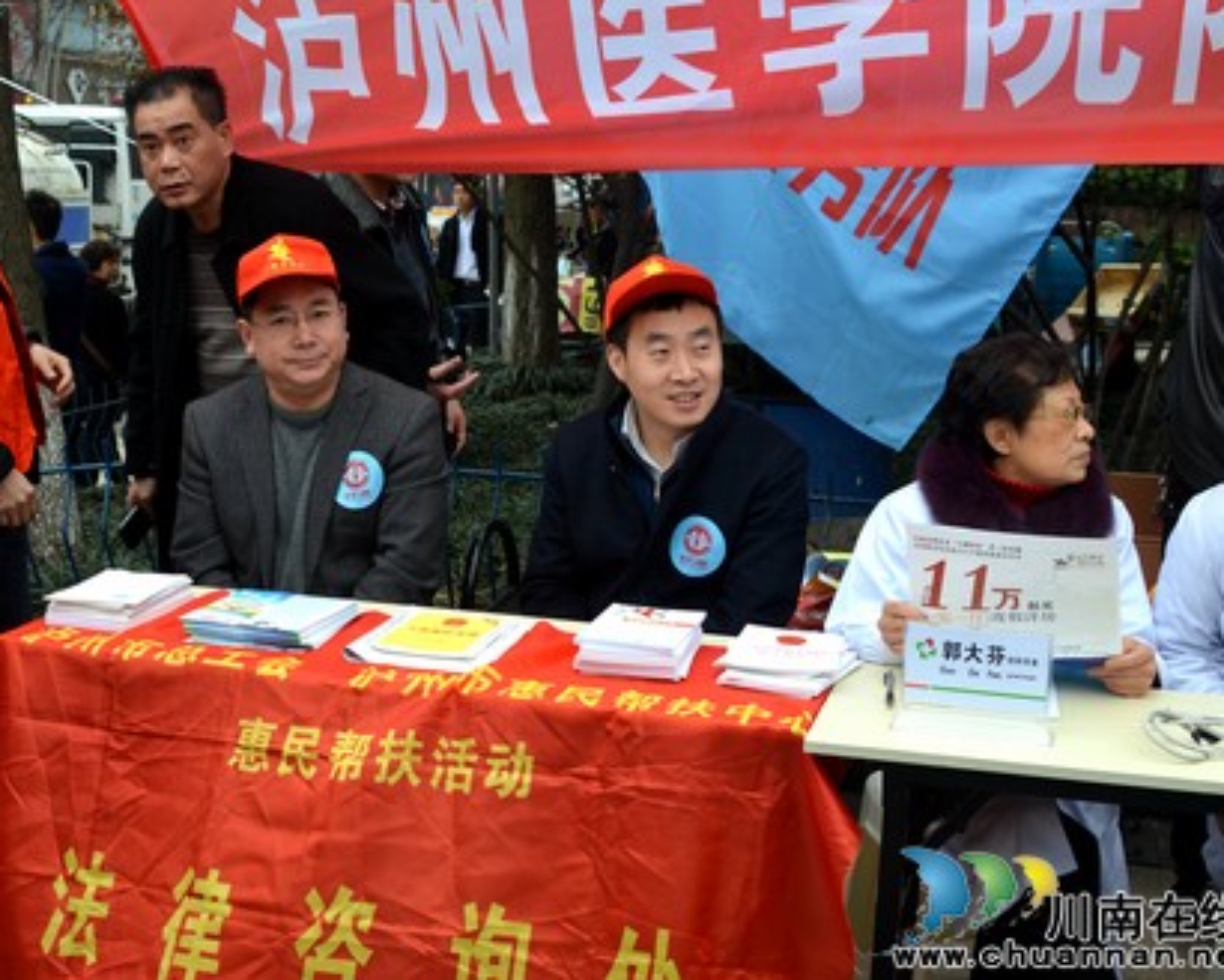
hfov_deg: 38.7
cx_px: 540
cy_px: 489
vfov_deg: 31.5
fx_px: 1739
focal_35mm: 48
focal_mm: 28
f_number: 5.6
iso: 200
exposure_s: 1/125
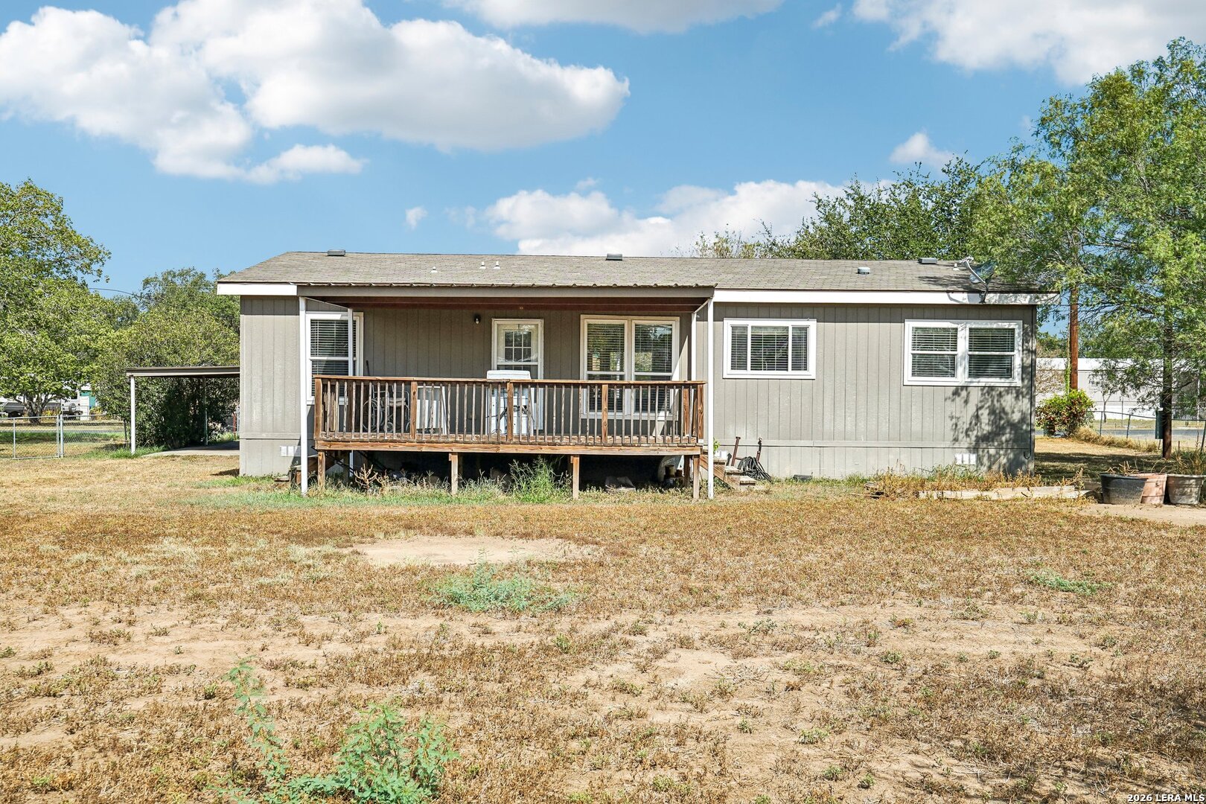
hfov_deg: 54.4
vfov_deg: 37.9
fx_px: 1172
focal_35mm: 35
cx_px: 603
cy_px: 402
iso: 200
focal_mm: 35
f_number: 8
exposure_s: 1/320
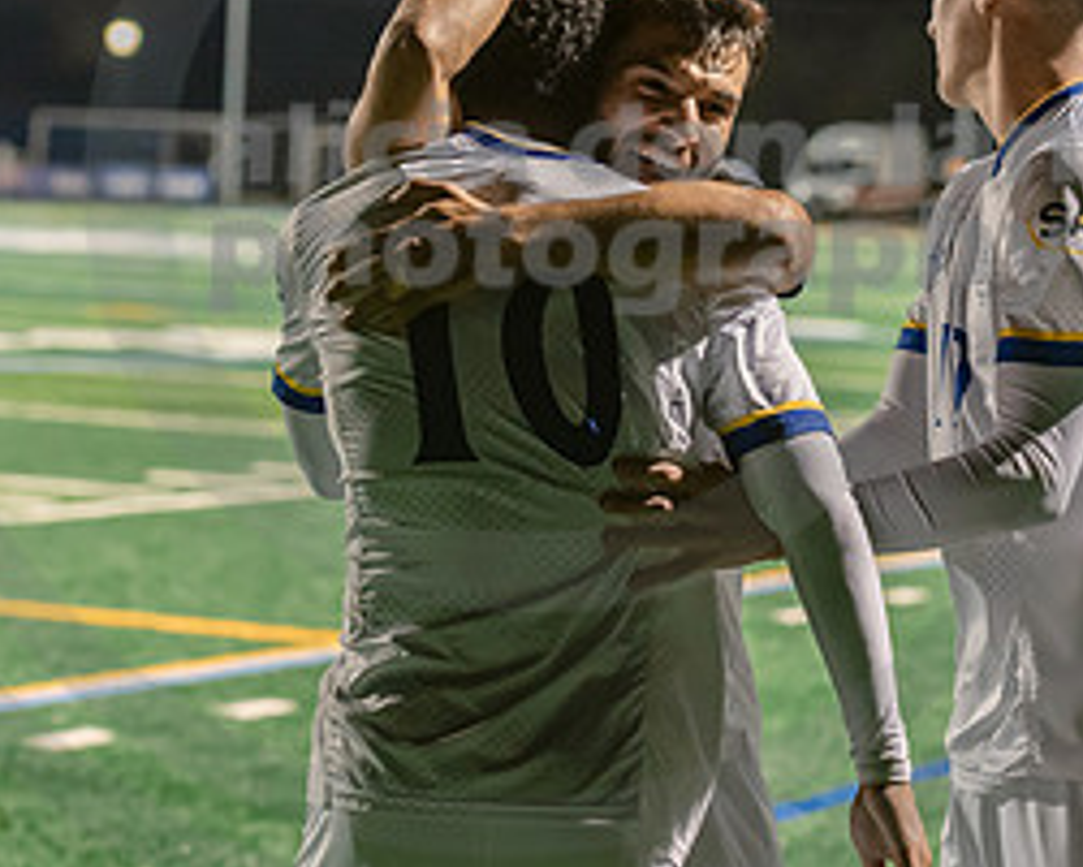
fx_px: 4874
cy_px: 192
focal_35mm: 152
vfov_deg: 10.1
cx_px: 509
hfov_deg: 12.7
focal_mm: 70
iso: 2500
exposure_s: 1/250
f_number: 3.2
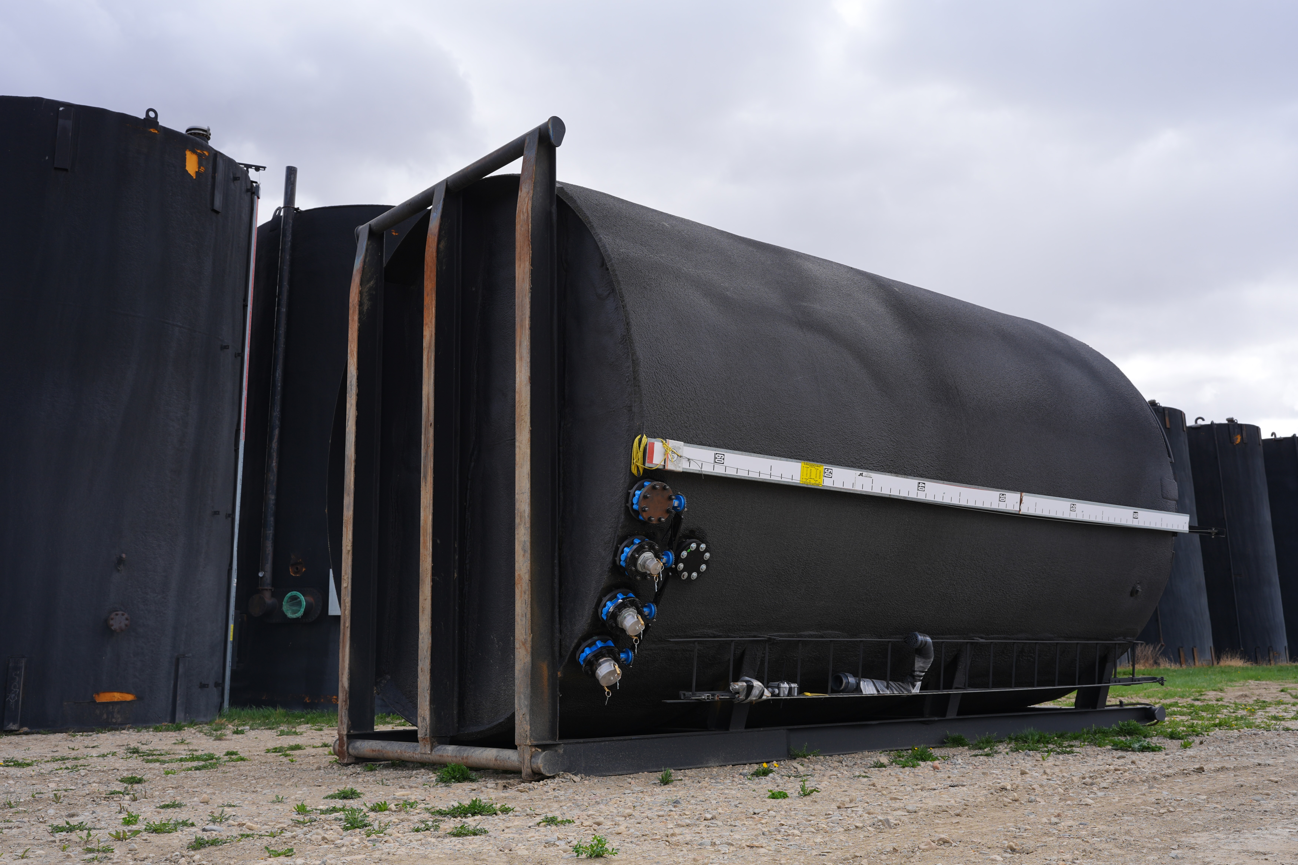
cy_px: 432
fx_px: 1262
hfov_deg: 54.4
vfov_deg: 37.9
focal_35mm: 35
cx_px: 649
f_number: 8
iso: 100
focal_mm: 35
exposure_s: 1/160
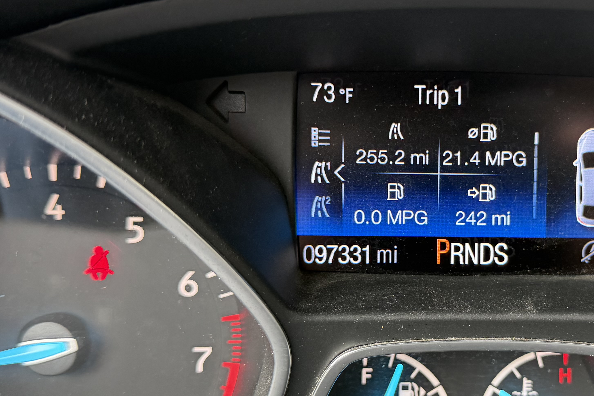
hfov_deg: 39.3
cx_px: 439
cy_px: 260
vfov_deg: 27.4
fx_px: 808
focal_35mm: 49
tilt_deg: -23.6
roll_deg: -1.3
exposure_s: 1/60
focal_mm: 6.76
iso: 200
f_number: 1.78
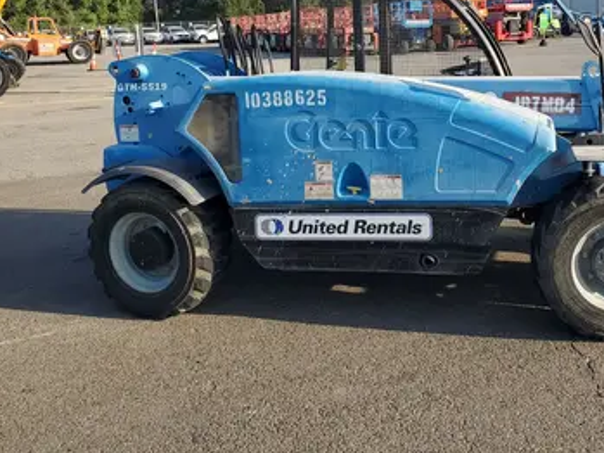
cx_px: 393
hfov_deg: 45.2
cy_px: 122
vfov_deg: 34.5
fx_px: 716
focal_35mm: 41
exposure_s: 1/637
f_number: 2.4
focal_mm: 4.3
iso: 50
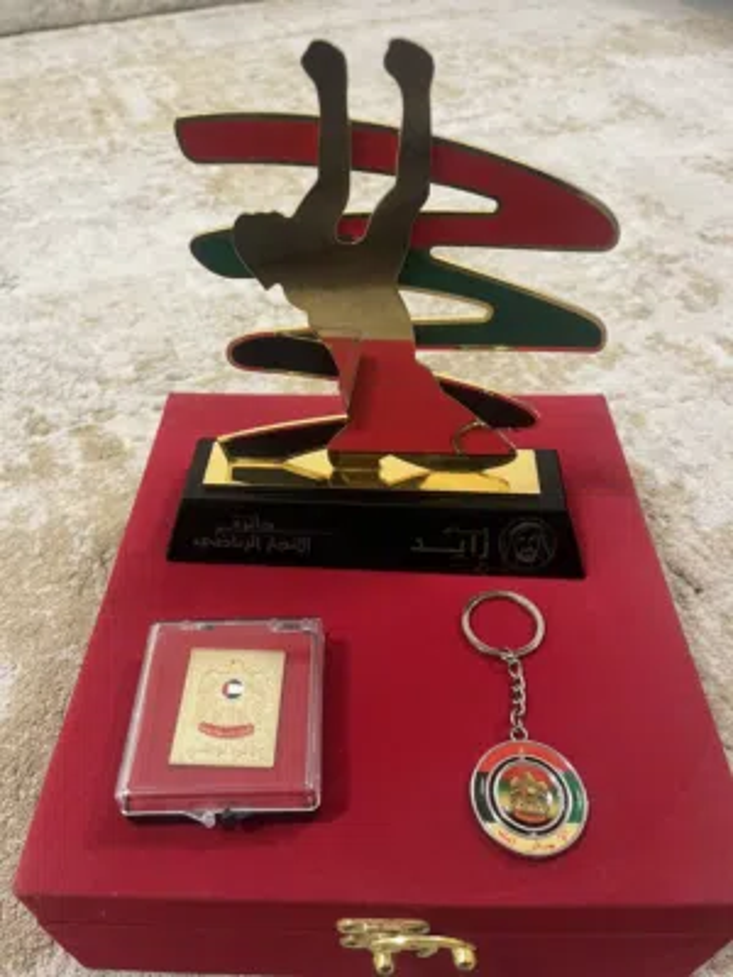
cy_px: 488
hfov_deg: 53.1
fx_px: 734
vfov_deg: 67.3
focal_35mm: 26
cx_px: 366
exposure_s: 1/50
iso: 250
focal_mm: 5.1
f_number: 1.6
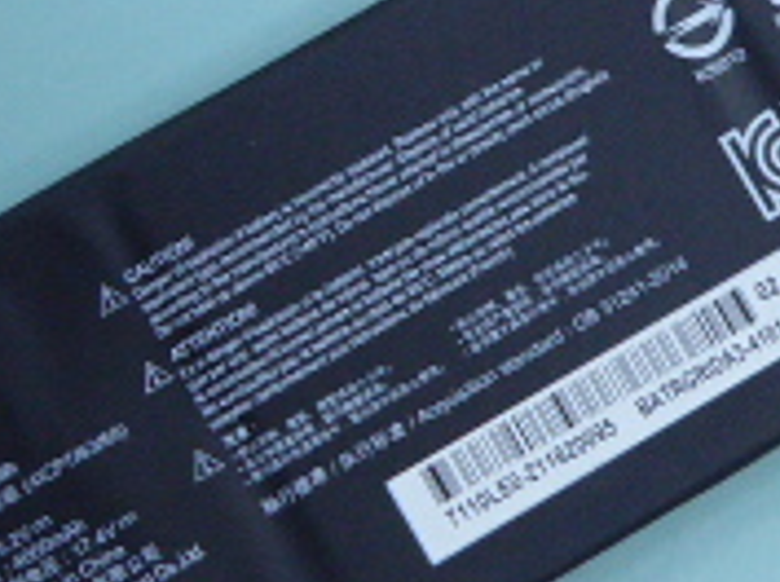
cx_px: 643
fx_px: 1956
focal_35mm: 87
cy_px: 185
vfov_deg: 16.9
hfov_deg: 22.2
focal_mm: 4.3
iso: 400
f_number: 3.3
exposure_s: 1/40
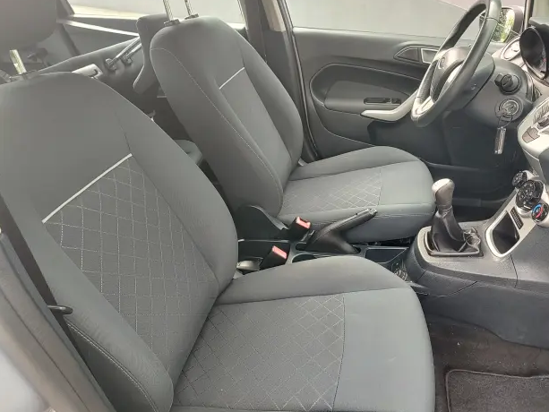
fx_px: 381
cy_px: 209
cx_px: 285
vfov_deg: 56.8
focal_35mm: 24
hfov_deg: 71.6
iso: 100
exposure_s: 1/126
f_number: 1.8
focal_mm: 5.56
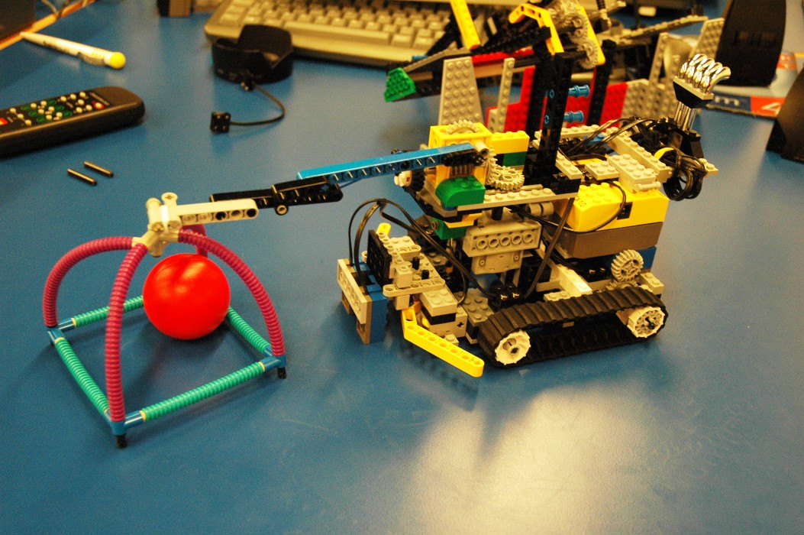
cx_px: 402
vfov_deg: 32.9
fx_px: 904
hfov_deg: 48.0
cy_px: 268
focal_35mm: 40
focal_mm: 27
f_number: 3.8
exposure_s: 1/30
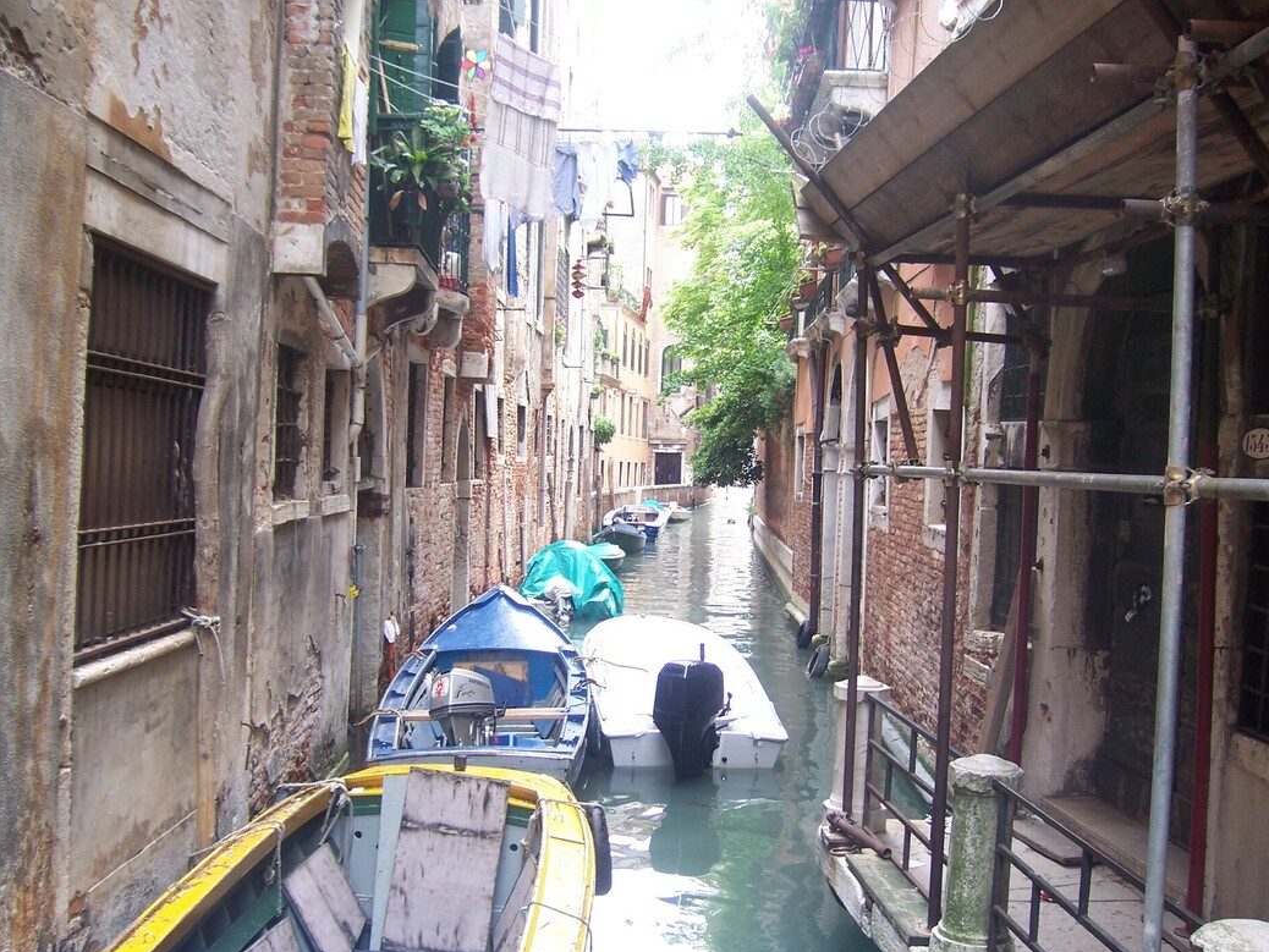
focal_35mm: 37
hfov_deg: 50.1
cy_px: 486
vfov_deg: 38.7
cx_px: 650
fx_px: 1357
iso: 80
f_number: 2.8
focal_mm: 6.2
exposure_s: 1/60
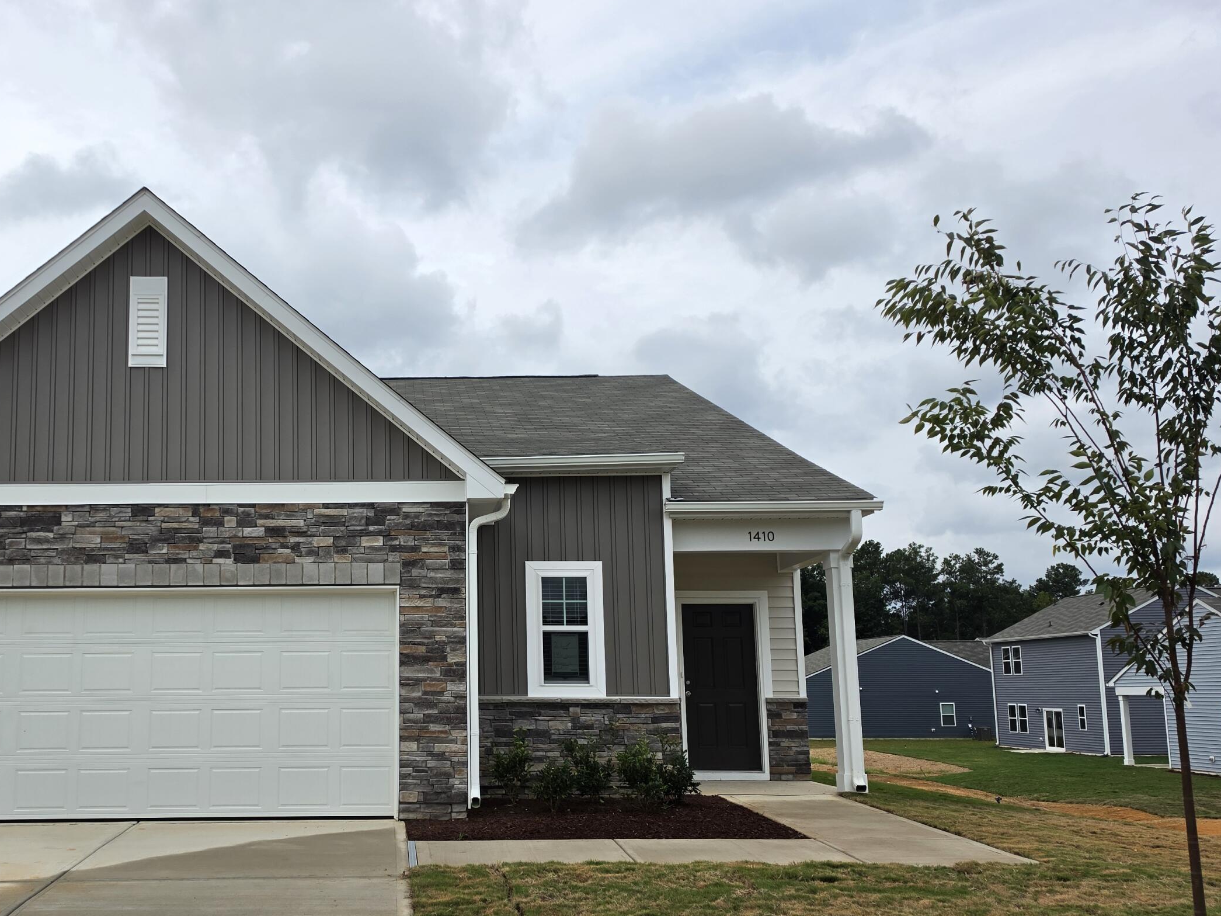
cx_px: 382
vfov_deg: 42.8
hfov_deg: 54.0
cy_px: 536
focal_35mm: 33
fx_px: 1164
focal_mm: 6.5
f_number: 1.4
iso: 50
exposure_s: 1/7939
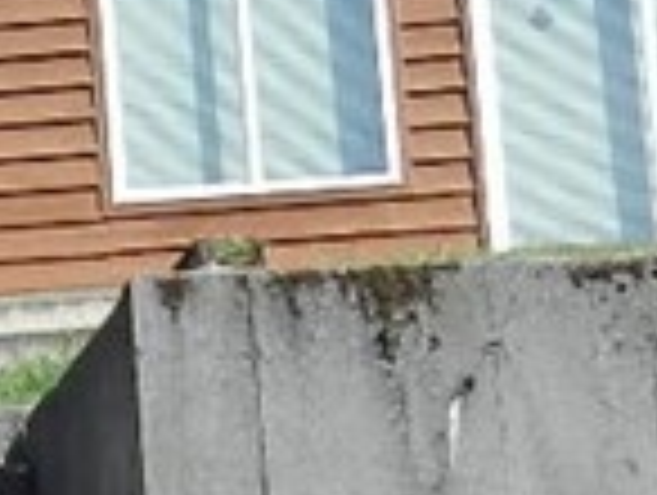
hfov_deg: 7.3
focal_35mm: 266
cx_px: -450
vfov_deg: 5.5
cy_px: -288
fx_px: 5057
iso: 160
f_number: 4
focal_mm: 6.7
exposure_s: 1/800
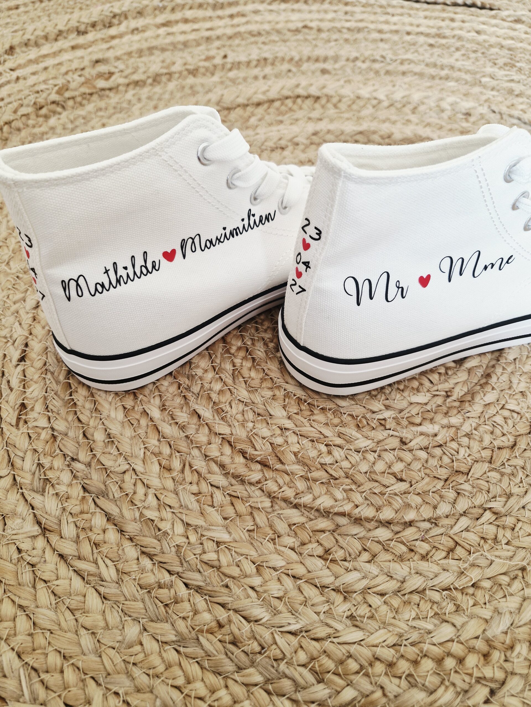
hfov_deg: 58.9
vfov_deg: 73.9
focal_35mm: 23
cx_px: 266
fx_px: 470
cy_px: 354
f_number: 1.8
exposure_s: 1/100
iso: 125
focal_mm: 5.54
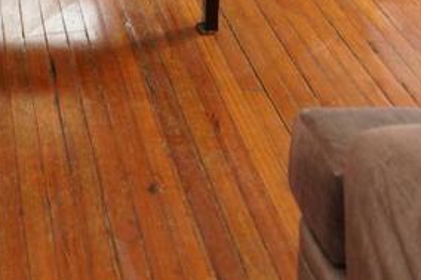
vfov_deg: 13.4
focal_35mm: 71
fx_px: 830
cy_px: -410
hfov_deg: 25.8
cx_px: -68
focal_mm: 14
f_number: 4
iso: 800
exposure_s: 1/160
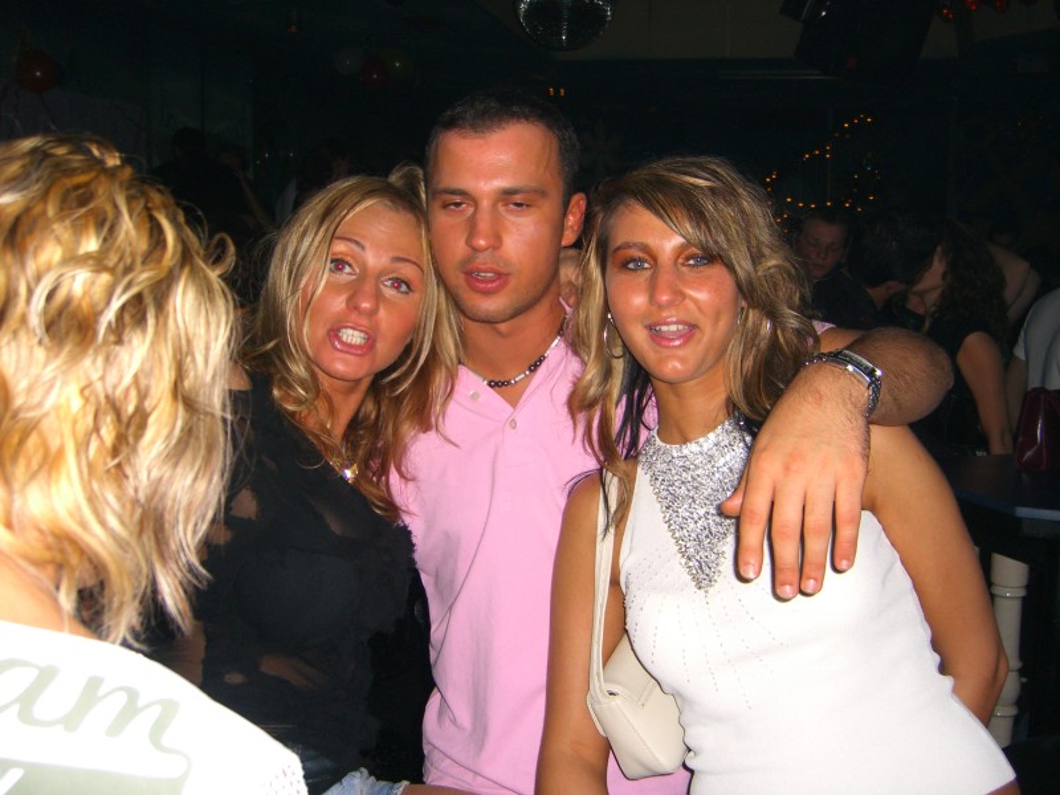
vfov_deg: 37.7
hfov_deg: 49.0
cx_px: 530
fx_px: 1164
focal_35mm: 38
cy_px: 398
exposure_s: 1/60
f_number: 2.8
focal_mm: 7.9
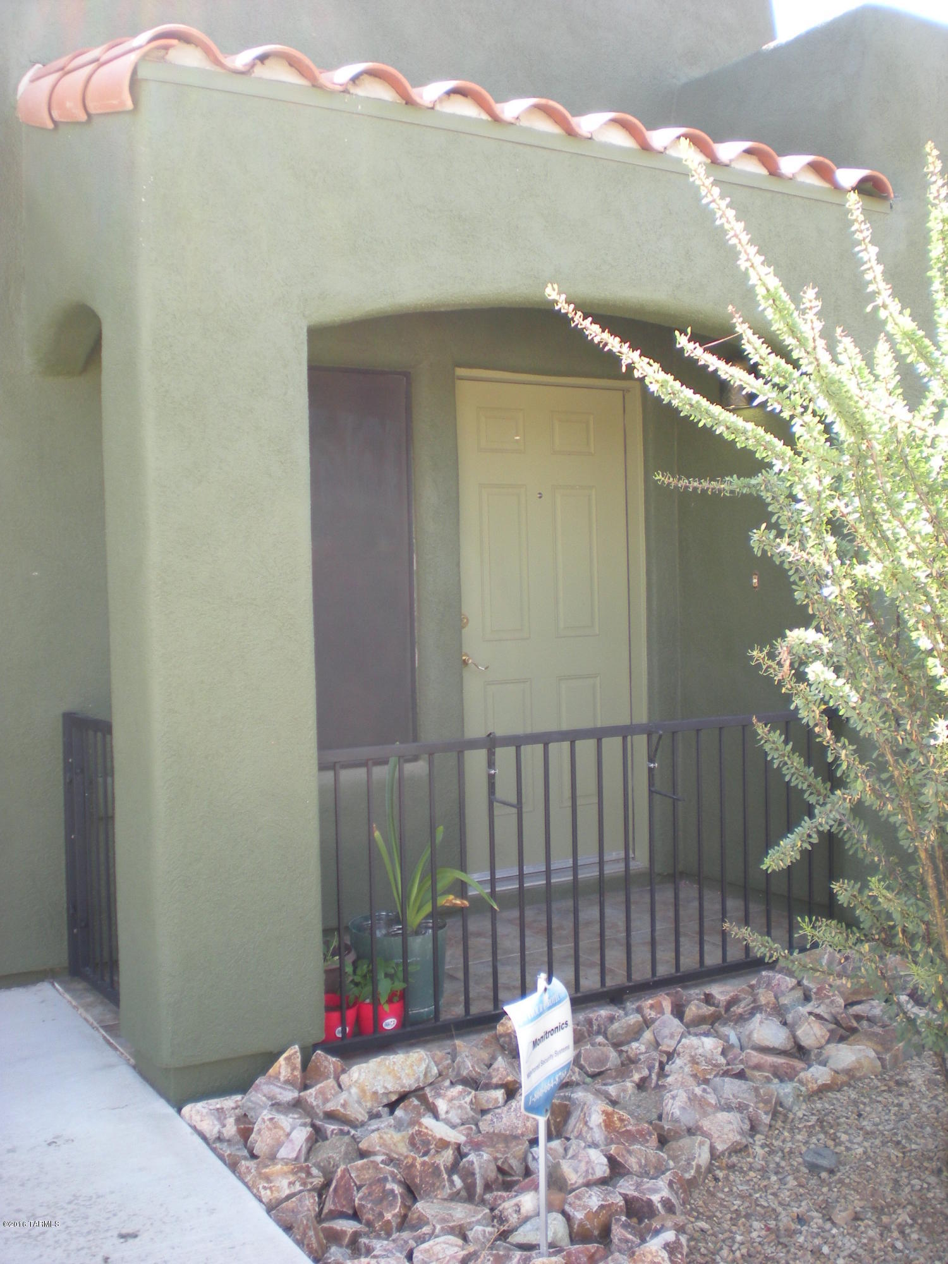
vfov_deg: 49.0
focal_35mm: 38
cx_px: 474
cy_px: 632
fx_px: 1388
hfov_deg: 37.7
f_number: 3.1
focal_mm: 6.3
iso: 89
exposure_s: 1/91.1
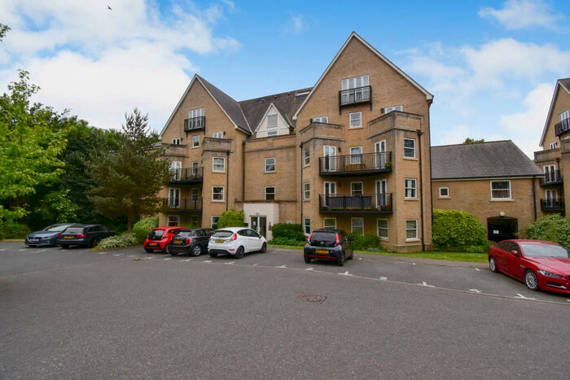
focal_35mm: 15
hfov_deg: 100.4
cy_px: 190
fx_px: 238
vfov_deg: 77.4
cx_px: 285
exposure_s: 1/250
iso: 400
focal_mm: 10
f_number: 10
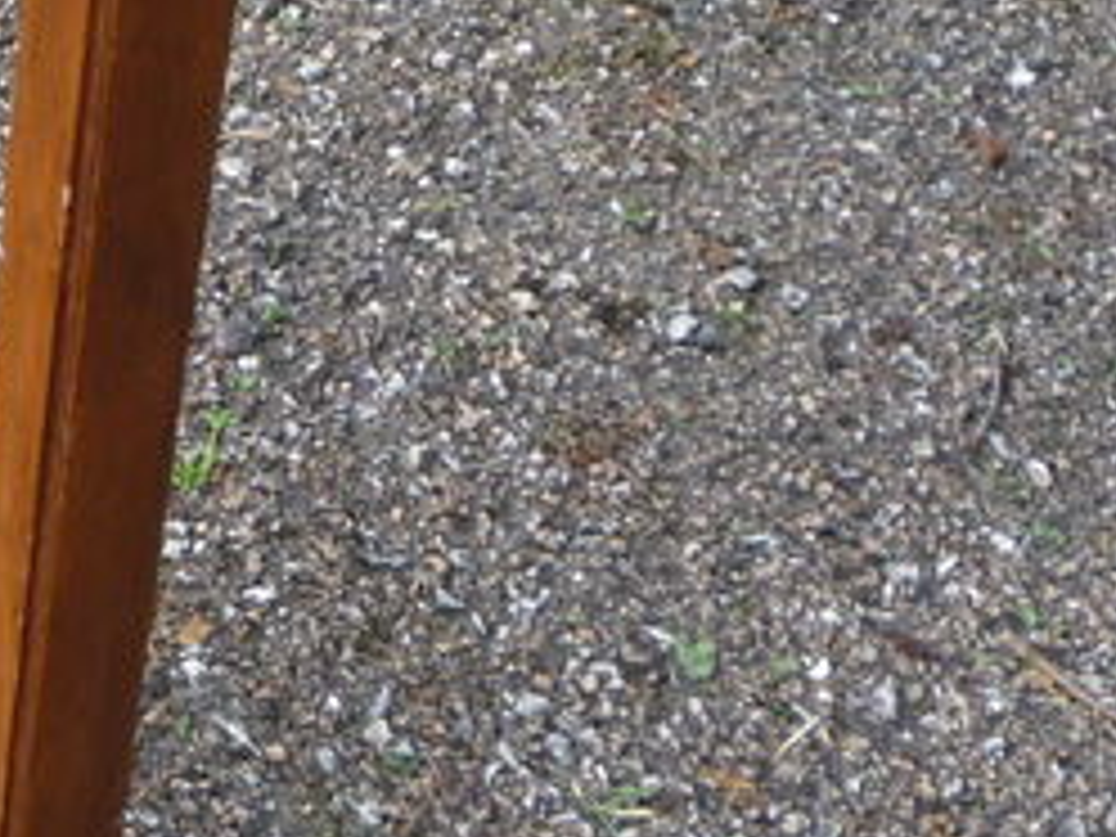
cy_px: 207
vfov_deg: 12.2
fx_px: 3901
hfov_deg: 15.0
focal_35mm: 121
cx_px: -580
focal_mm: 5.2
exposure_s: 1/100
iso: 100
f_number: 3.3
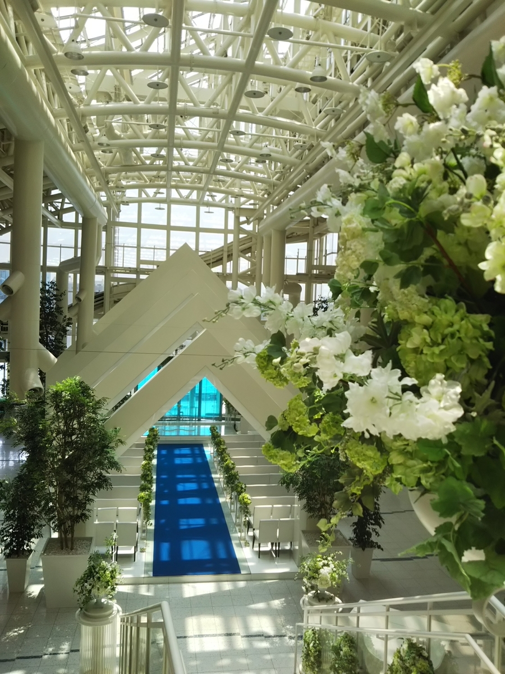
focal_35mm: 30
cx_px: 252
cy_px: 337
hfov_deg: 46.8
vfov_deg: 60.0
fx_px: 584
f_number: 2.2
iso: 20
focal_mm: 4
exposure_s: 1/246
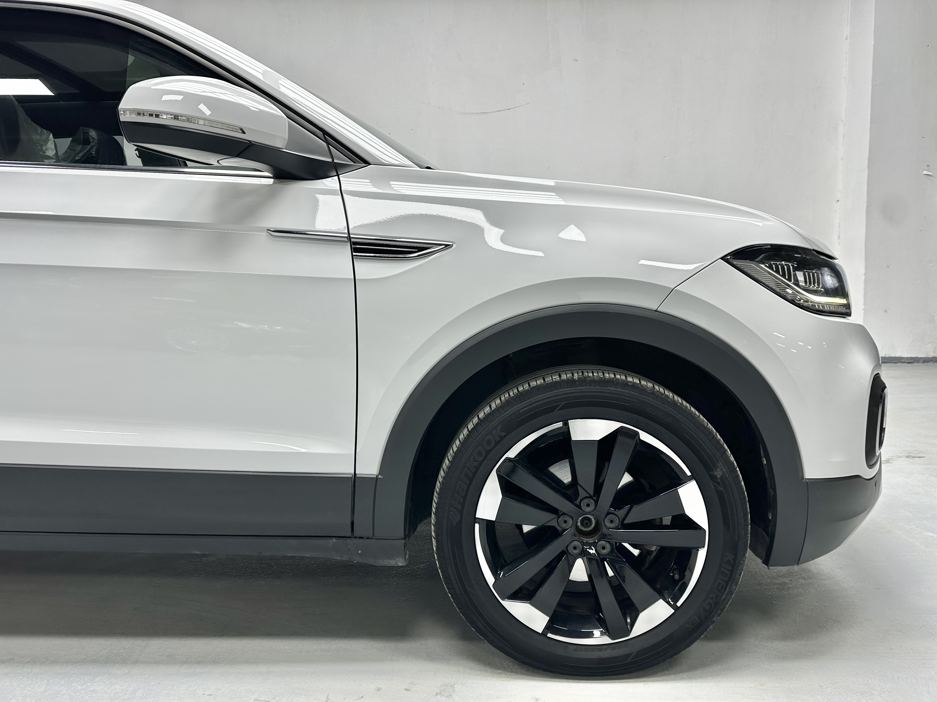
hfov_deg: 71.6
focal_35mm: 24
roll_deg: +1.1
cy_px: 351
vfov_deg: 56.8
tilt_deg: -6.4
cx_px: 468
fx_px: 650
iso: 64
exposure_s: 1/170
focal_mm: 6.86
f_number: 1.78
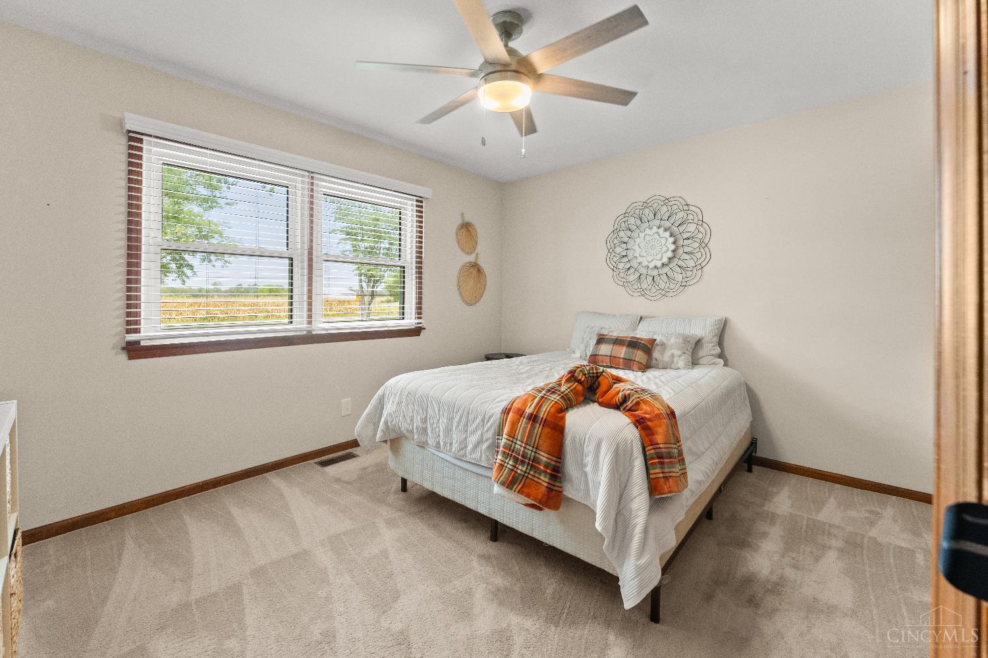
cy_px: 329
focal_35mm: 15
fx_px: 406
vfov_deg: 78.1
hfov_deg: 101.1
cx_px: 494
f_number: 8
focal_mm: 14.8
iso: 1250
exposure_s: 1/30
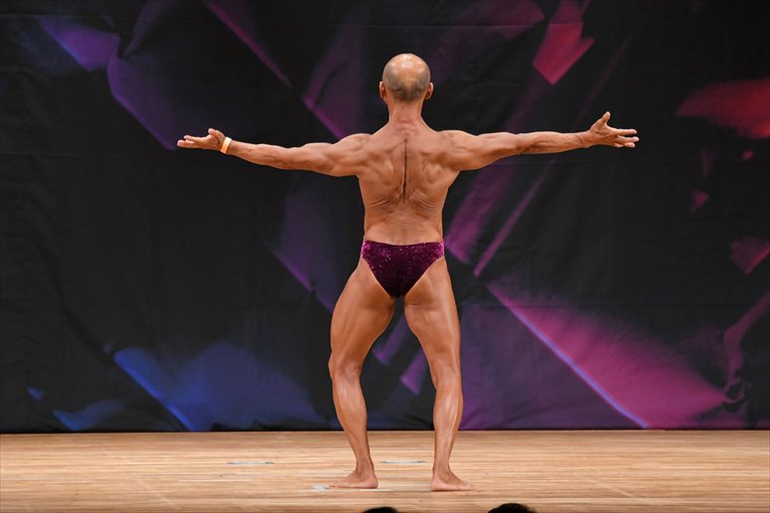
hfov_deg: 6.9
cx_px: 385
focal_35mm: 300
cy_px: 256
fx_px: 6414
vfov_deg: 4.6
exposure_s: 1/400
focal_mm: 200
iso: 3200
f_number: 5.6
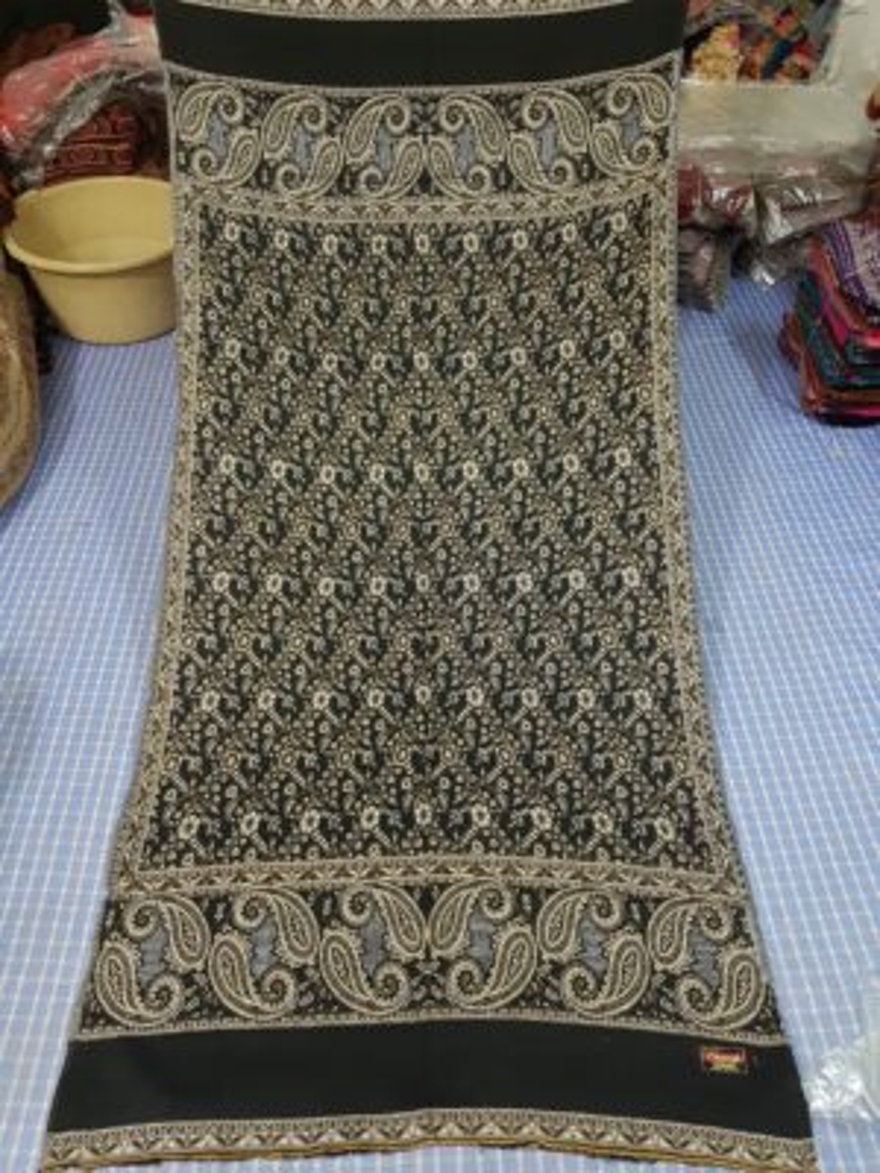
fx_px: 881
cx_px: 440
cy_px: 586
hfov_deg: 53.1
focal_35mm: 26
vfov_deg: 67.3
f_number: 1.7
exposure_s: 1/10
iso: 250
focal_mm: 4.2
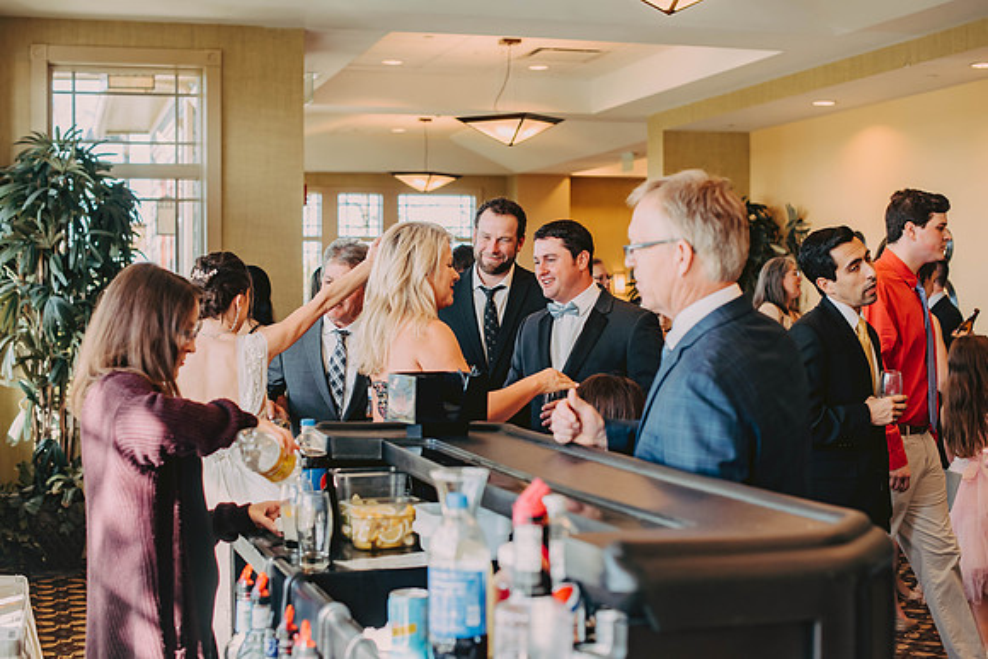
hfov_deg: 37.2
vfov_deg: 25.3
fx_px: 1467
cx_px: 494
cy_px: 330
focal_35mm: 53
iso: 320
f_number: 2.8
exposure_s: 1/320
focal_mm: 50
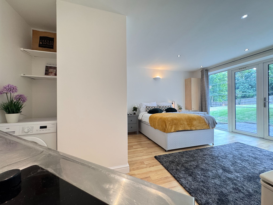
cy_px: 102
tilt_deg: +1.1
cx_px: 136
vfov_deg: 85.7
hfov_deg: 102.1
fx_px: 110
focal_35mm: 14
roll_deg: +0.9
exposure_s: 1/100
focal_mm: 2.22
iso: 250
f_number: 2.2
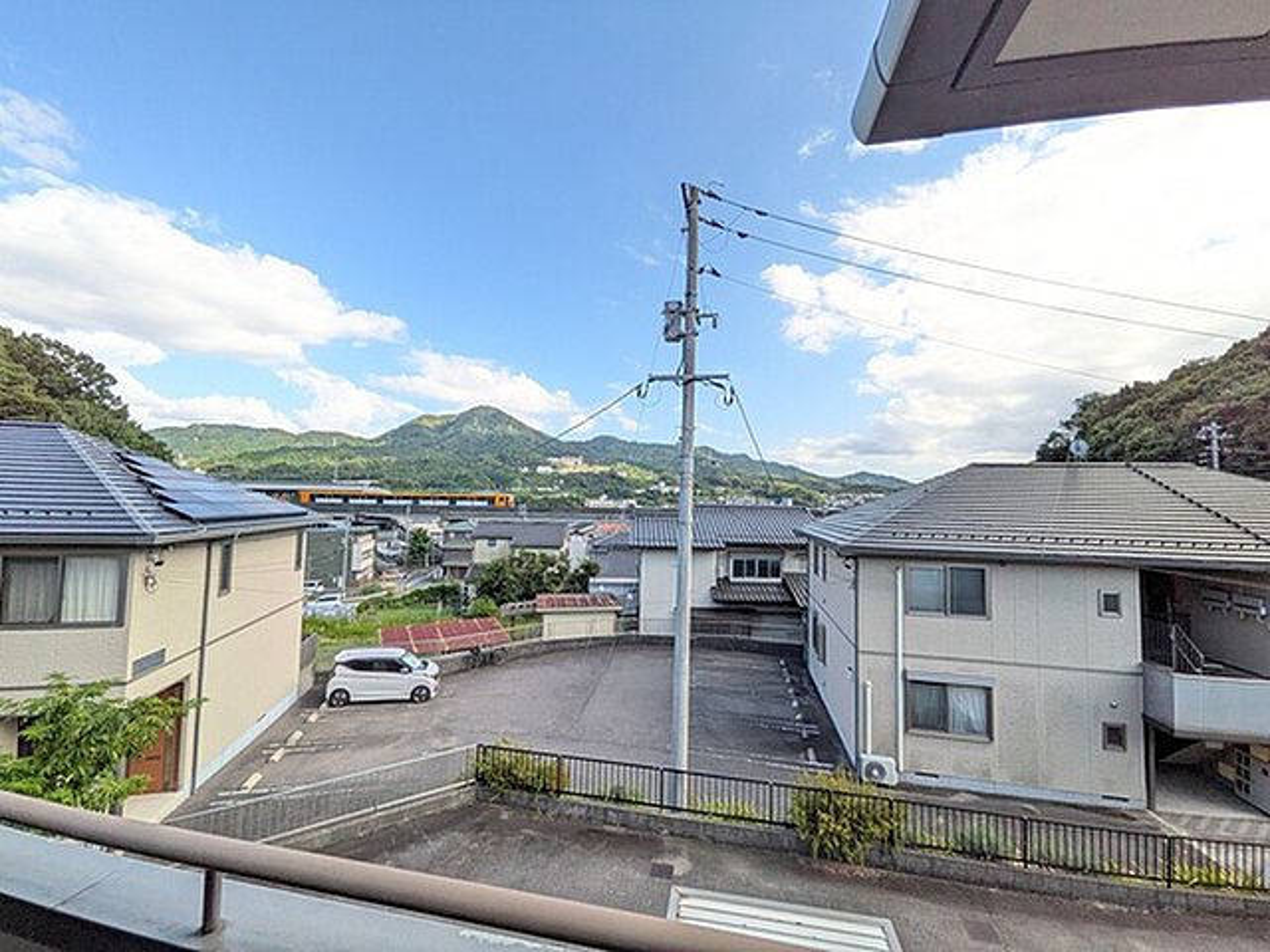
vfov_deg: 85.7
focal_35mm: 14
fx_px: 514
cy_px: 476
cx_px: 635
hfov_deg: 102.1
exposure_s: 1/1887
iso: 131
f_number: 2.2
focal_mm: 1.85
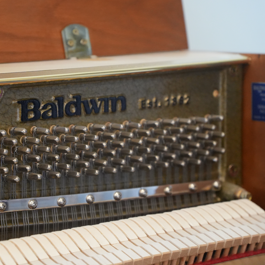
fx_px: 1135
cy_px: 133
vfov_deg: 13.3
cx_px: 95
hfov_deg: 13.3
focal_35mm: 131
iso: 4000
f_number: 2.8
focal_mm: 68
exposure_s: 1/160
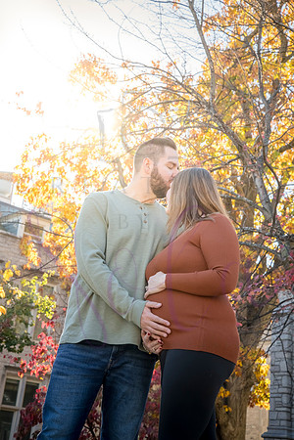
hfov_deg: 19.5
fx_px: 857
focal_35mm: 70
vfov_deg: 28.8
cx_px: 147
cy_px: 220
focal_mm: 70
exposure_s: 1/160
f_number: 10
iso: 640
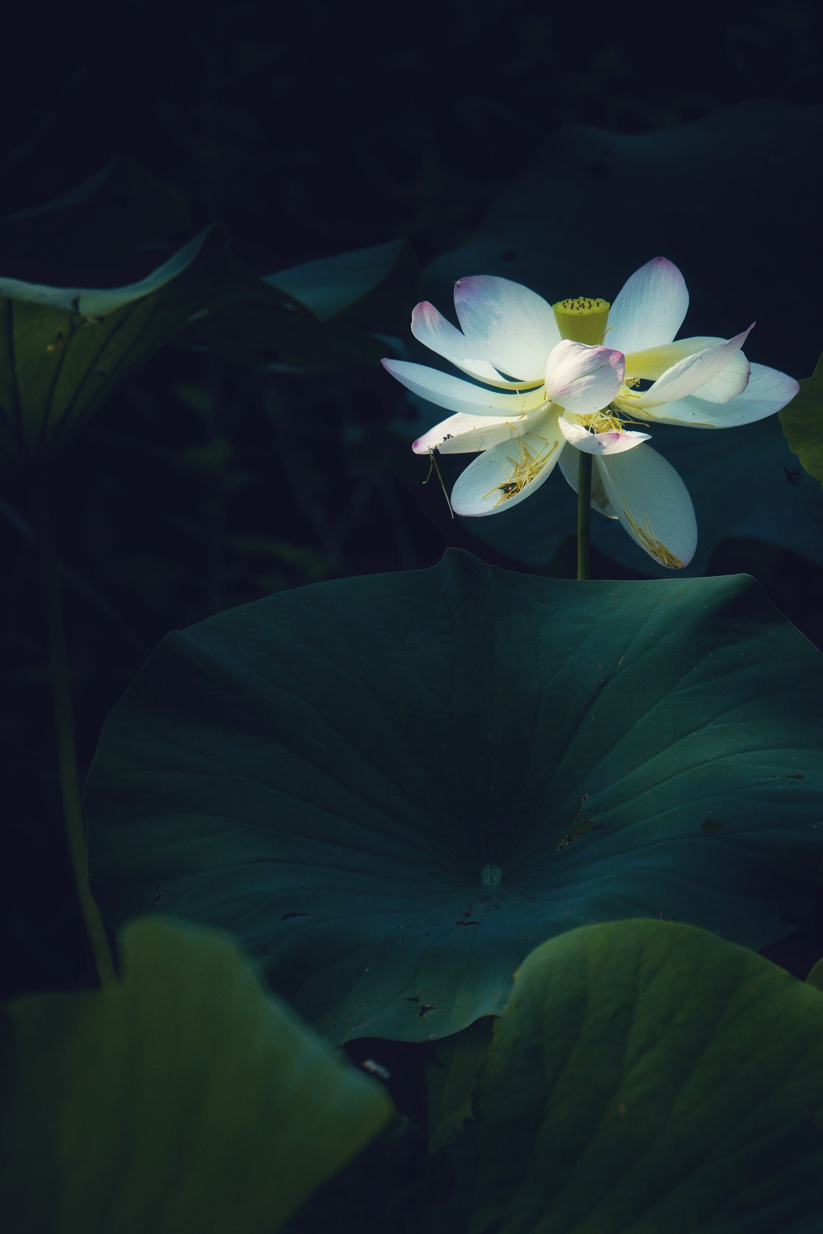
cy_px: 617
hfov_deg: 1.8
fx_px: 25717
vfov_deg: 2.7
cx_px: 412
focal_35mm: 750
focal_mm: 500
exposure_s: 1/640
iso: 800
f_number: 7.1
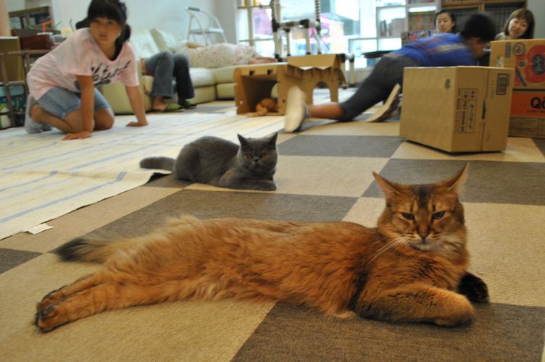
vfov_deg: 47.8
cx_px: 272
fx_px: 408
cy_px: 181
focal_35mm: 27
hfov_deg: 67.4
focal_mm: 18
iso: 400
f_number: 5
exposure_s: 1/10
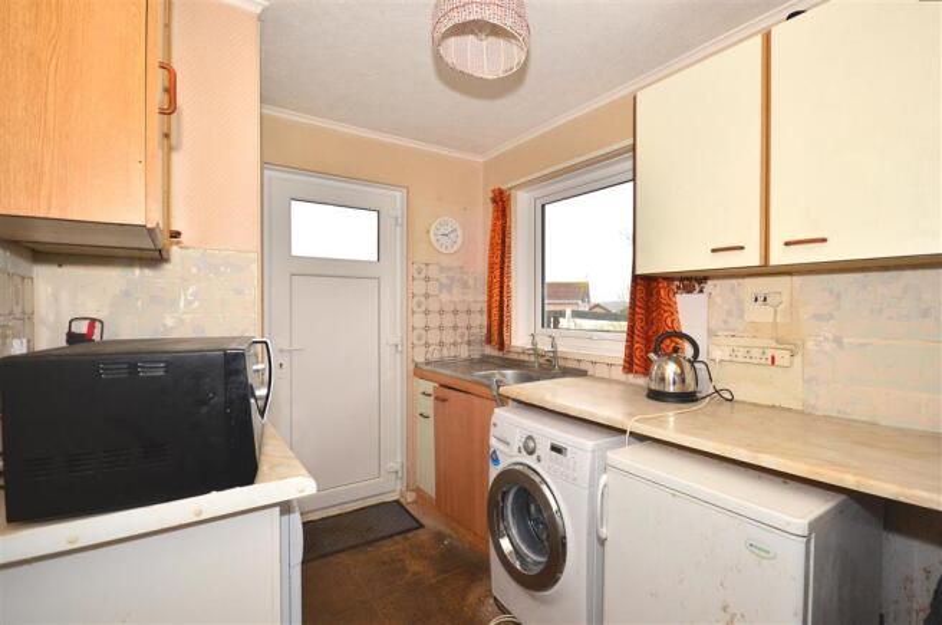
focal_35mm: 15
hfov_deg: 100.5
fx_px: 392
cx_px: 471
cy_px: 312
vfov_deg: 77.1
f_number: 6.3
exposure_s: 1/160
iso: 500
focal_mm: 10
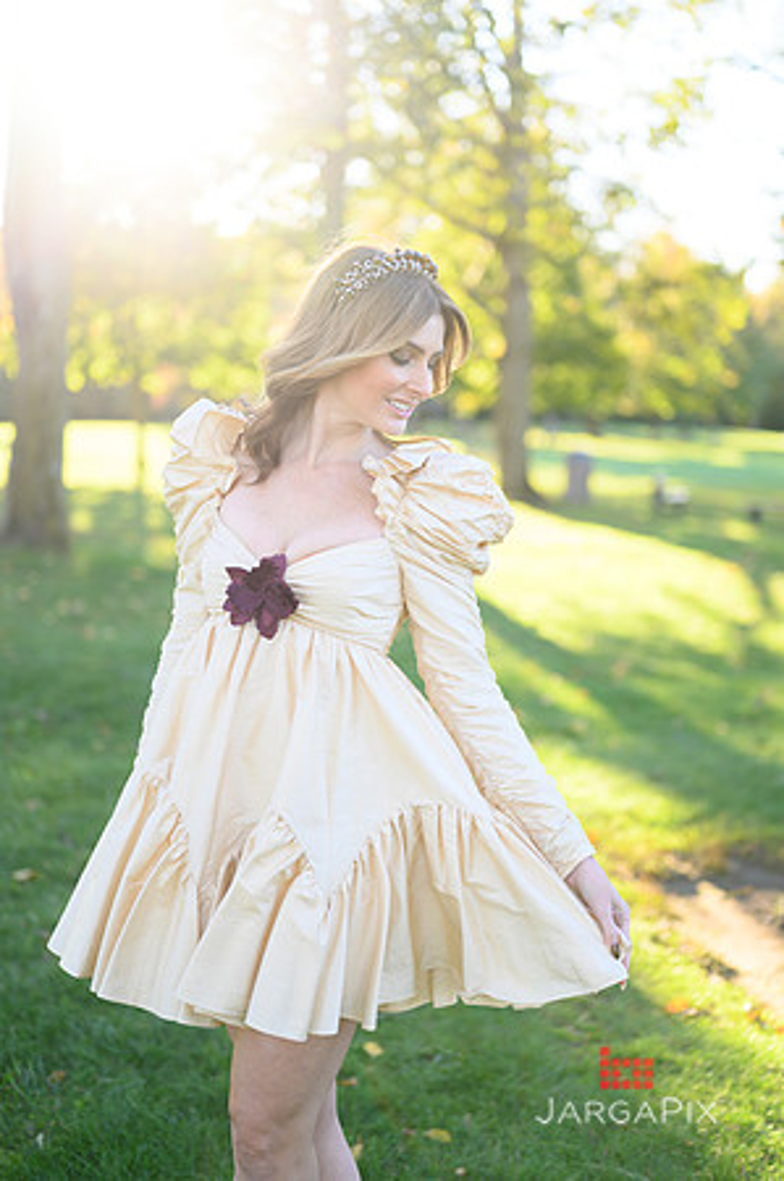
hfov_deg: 26.9
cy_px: 590
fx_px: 1637
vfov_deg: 39.6
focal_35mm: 50
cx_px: 392
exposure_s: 1/800
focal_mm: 50
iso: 320
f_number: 2
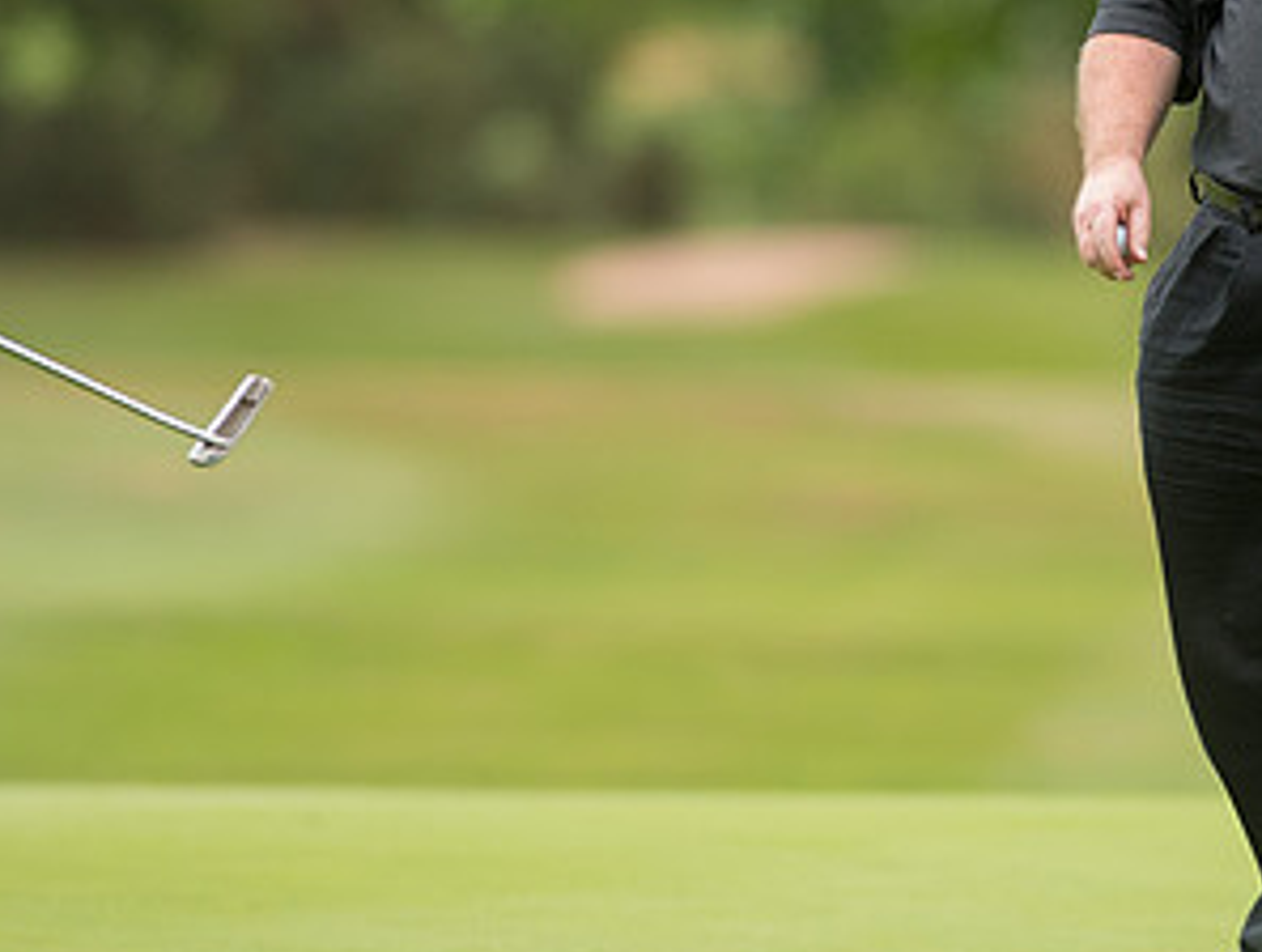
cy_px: 170
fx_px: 26777
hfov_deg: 2.7
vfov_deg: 2.0
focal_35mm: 733
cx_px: 1021
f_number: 4
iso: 800
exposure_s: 1/1600
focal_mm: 300
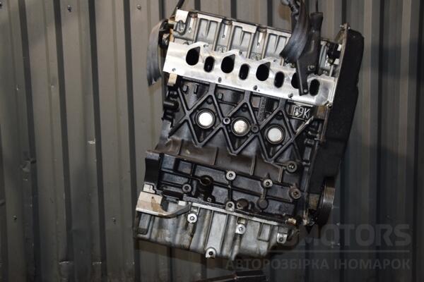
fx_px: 442
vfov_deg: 35.5
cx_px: 212
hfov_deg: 51.3
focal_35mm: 38
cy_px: 141
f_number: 5
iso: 800
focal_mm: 25
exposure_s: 1/60
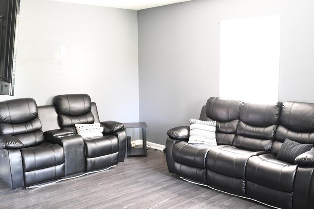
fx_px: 331
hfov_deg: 50.7
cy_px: 117
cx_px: 162
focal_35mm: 38
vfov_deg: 35.0
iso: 250
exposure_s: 2
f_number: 9
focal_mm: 21
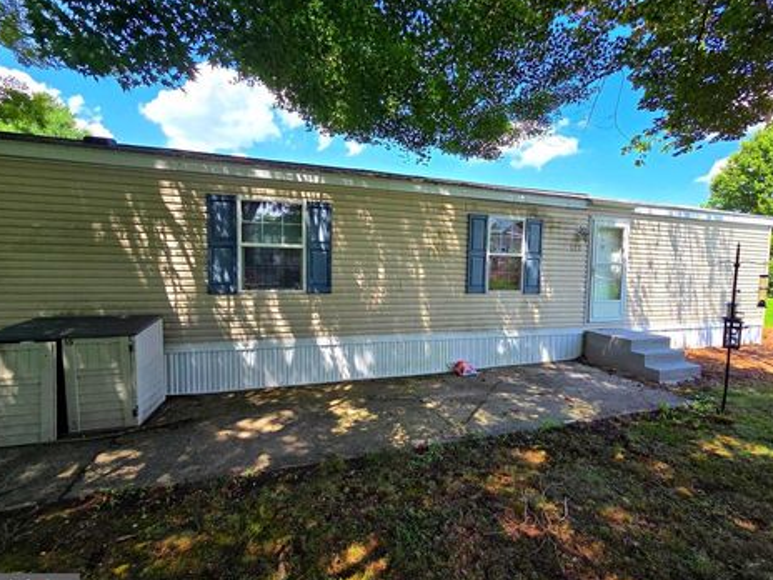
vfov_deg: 85.7
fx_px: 313
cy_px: 294
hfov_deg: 102.0
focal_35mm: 14
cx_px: 395
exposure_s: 1/645
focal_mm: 2.2
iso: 50
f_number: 2.2
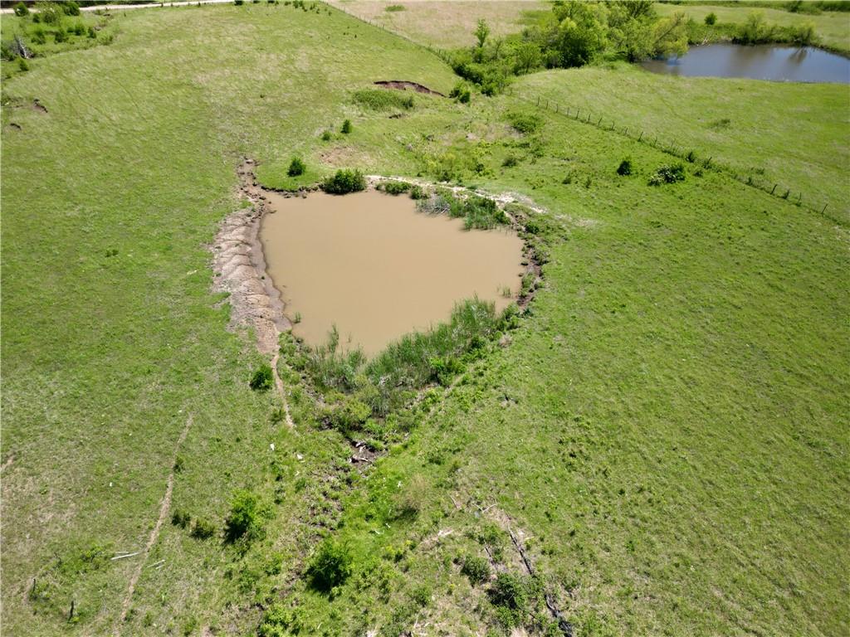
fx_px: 589
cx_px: 425
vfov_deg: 56.8
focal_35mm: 24
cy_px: 318
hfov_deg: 71.6
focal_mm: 6.72
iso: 100
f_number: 1.7
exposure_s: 1/60
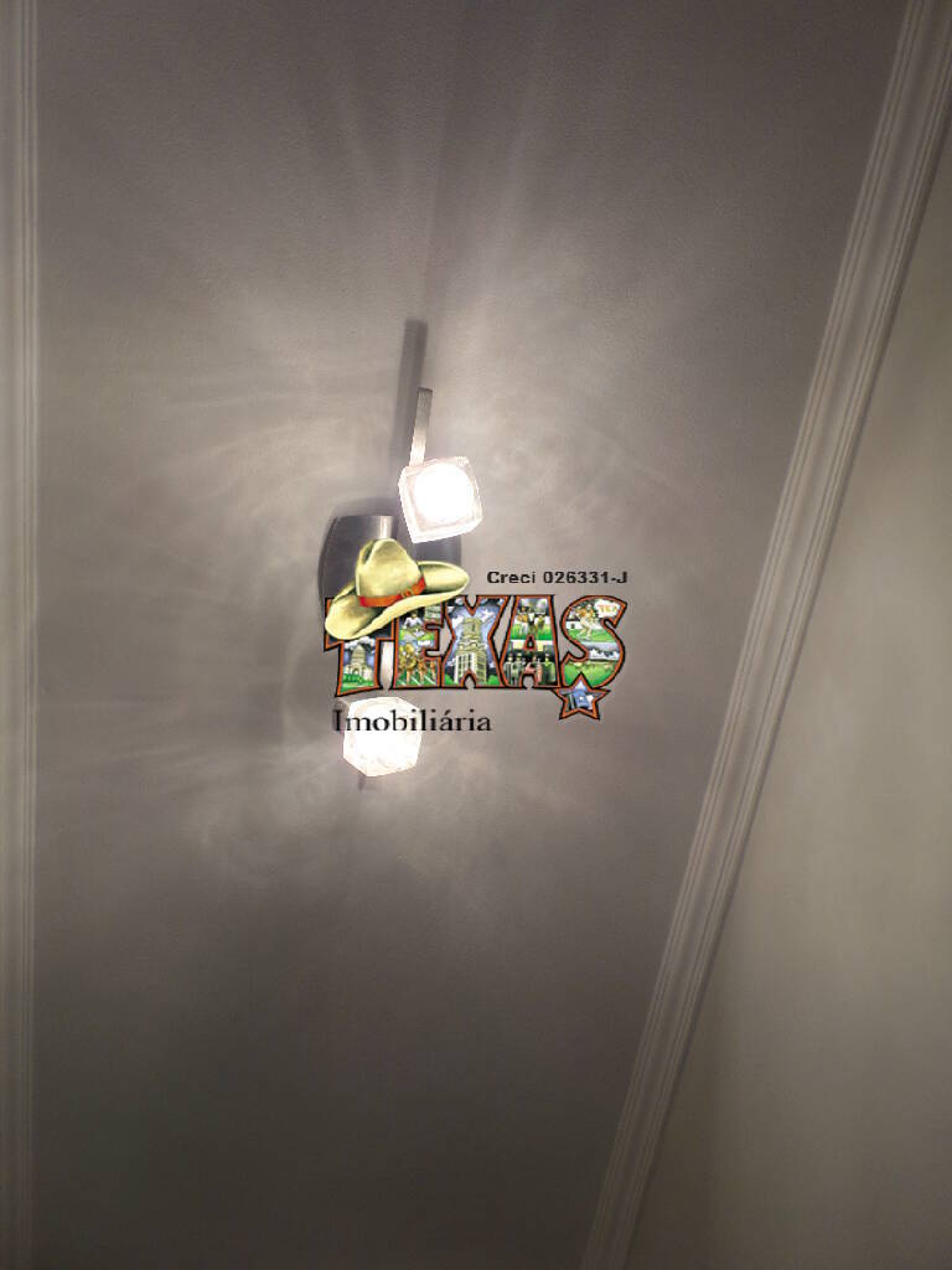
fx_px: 843
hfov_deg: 58.9
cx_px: 476
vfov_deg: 73.9
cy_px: 635
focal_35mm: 23
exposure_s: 1/45
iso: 80
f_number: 3.2
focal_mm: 4.1
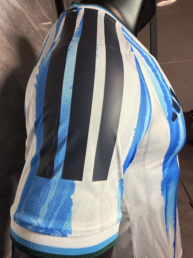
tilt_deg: -19.4
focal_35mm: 25
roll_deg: +7.2
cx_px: 93
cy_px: 132
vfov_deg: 69.4
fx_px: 186
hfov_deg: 54.9
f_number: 2.2
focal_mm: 2.22
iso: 125
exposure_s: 1/99
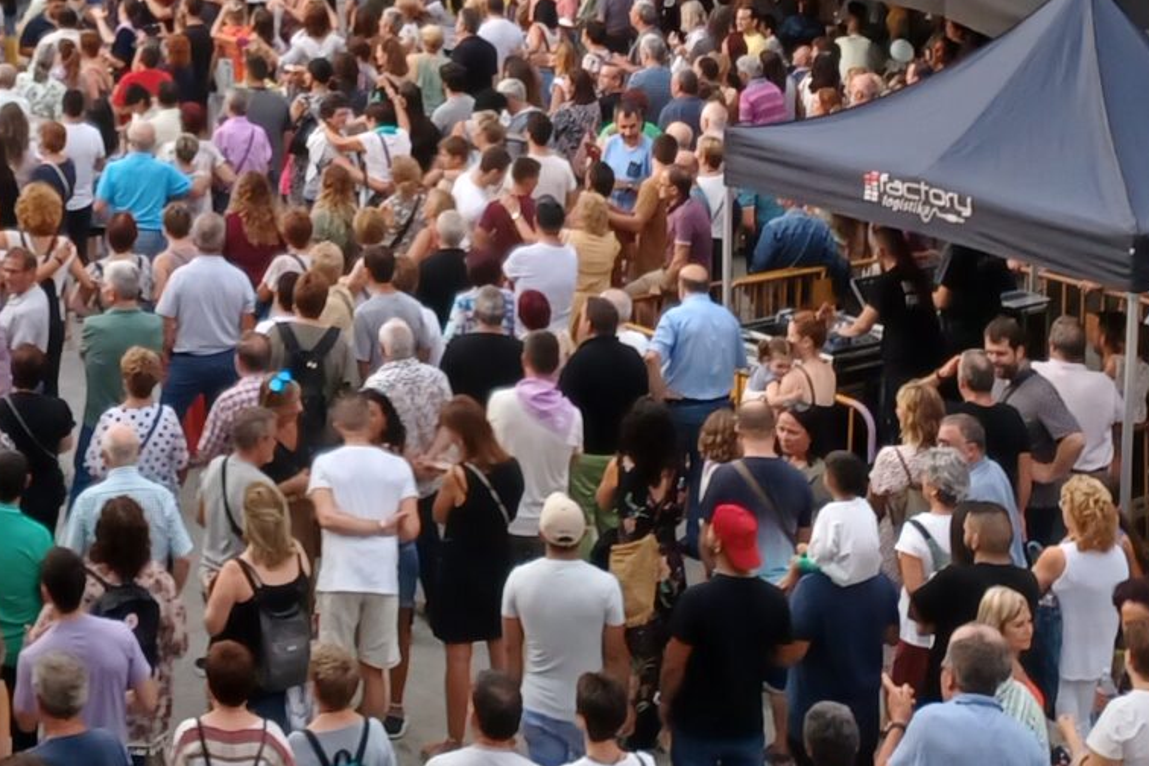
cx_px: 199
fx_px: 2808
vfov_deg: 14.1
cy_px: -511
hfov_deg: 22.7
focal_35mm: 88
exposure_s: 1/100
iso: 40
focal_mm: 4.6
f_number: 1.8
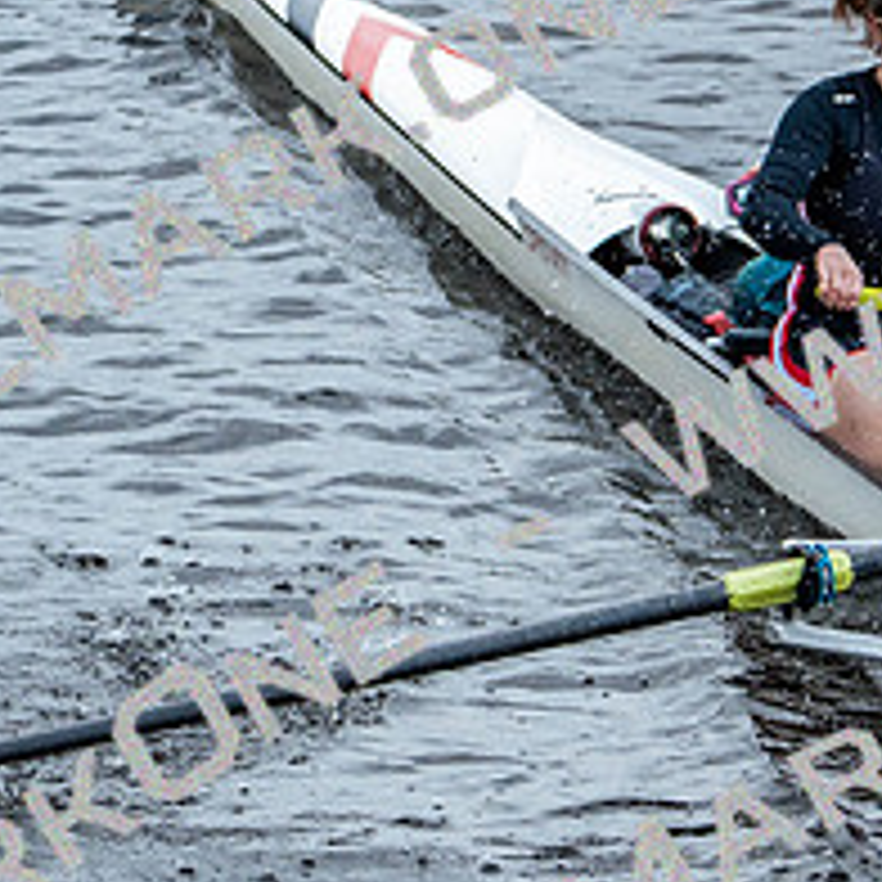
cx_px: 1179
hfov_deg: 1.6
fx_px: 31450
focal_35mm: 1091
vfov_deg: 1.6
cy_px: 511
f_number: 6.3
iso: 2500
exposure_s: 1/1000
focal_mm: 433
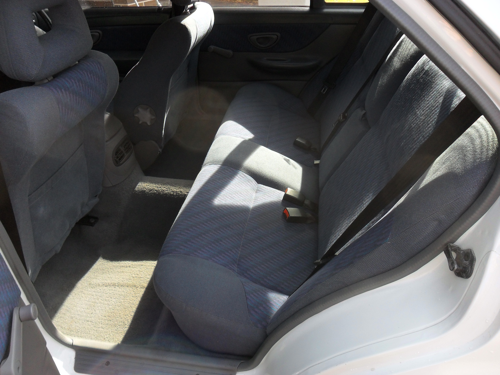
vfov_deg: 51.4
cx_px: 250
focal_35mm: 27
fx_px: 390
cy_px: 188
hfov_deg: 65.3
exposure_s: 1/90
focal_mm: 4.9
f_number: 3.5
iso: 100
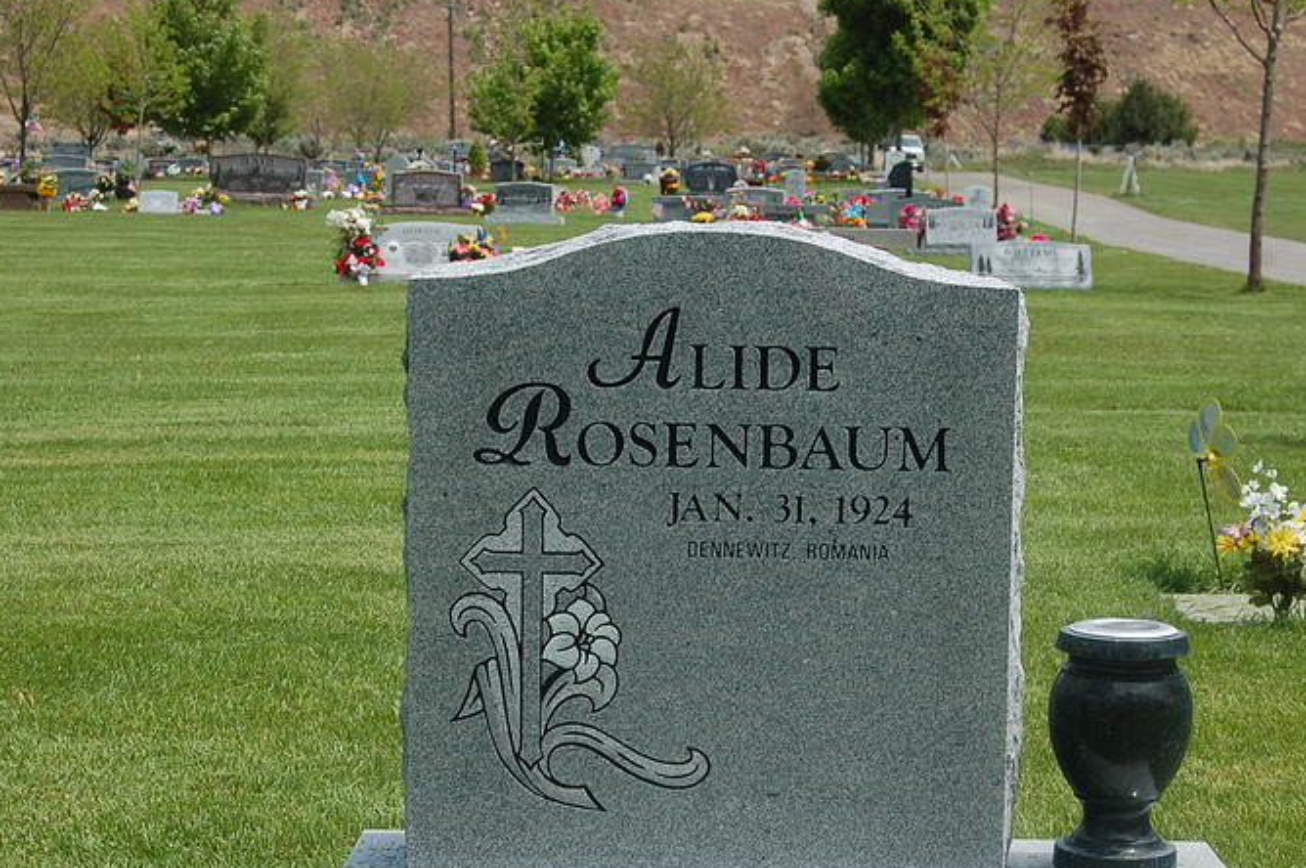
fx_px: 2936
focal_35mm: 81
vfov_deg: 16.8
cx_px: 724
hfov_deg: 25.1
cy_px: 531
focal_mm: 42
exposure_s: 1/250
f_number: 8
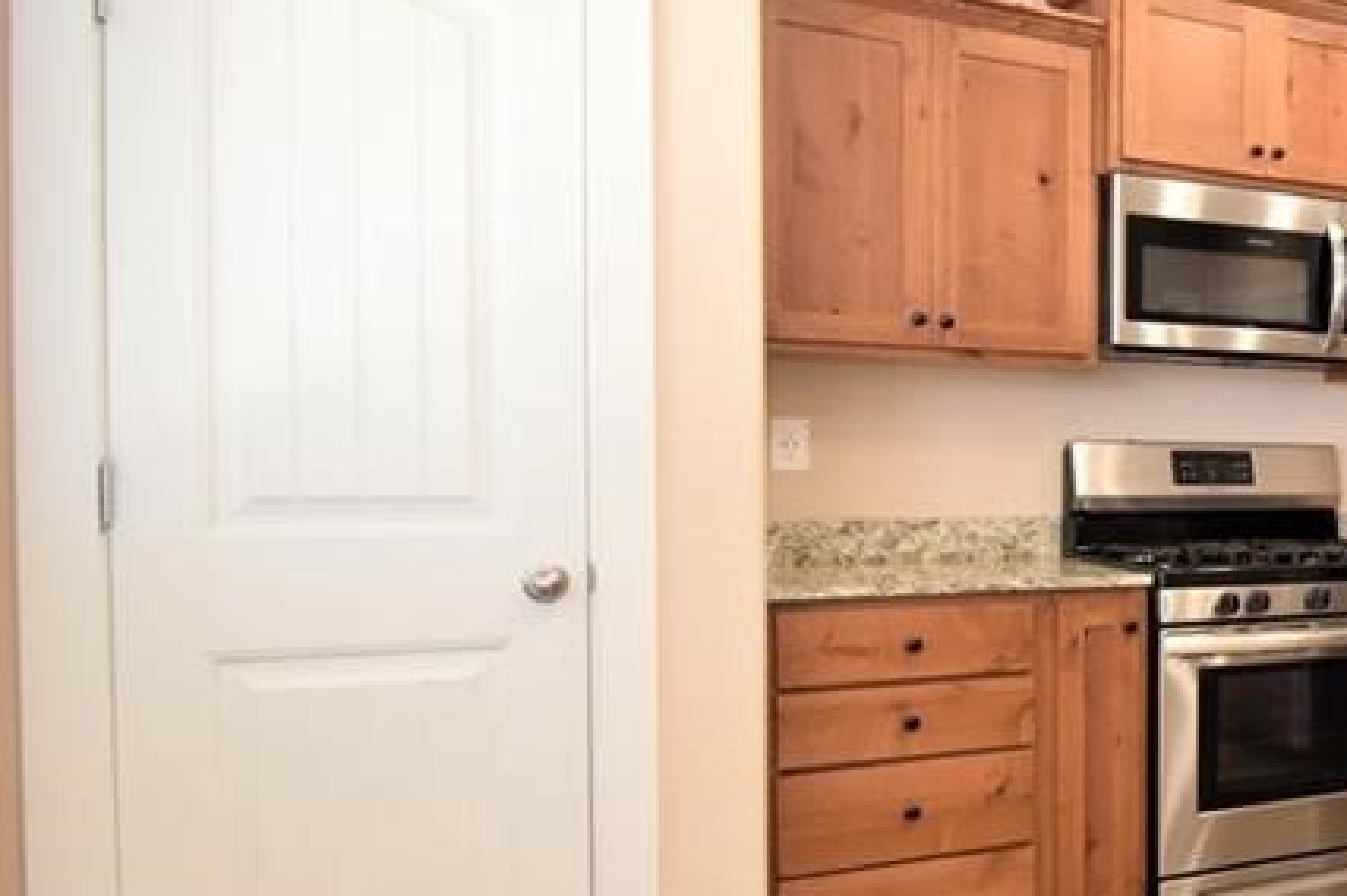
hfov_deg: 40.6
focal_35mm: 36
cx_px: 1546
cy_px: 461
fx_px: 1346
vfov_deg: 36.8
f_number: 5
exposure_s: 1/100
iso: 800
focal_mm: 10
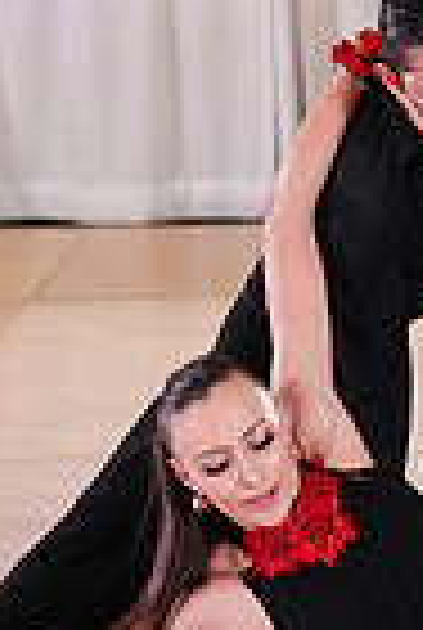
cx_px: 281
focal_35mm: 475
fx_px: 8330
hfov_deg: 2.9
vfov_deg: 4.3
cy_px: -288
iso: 2500
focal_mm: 115
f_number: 2.8
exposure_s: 1/500
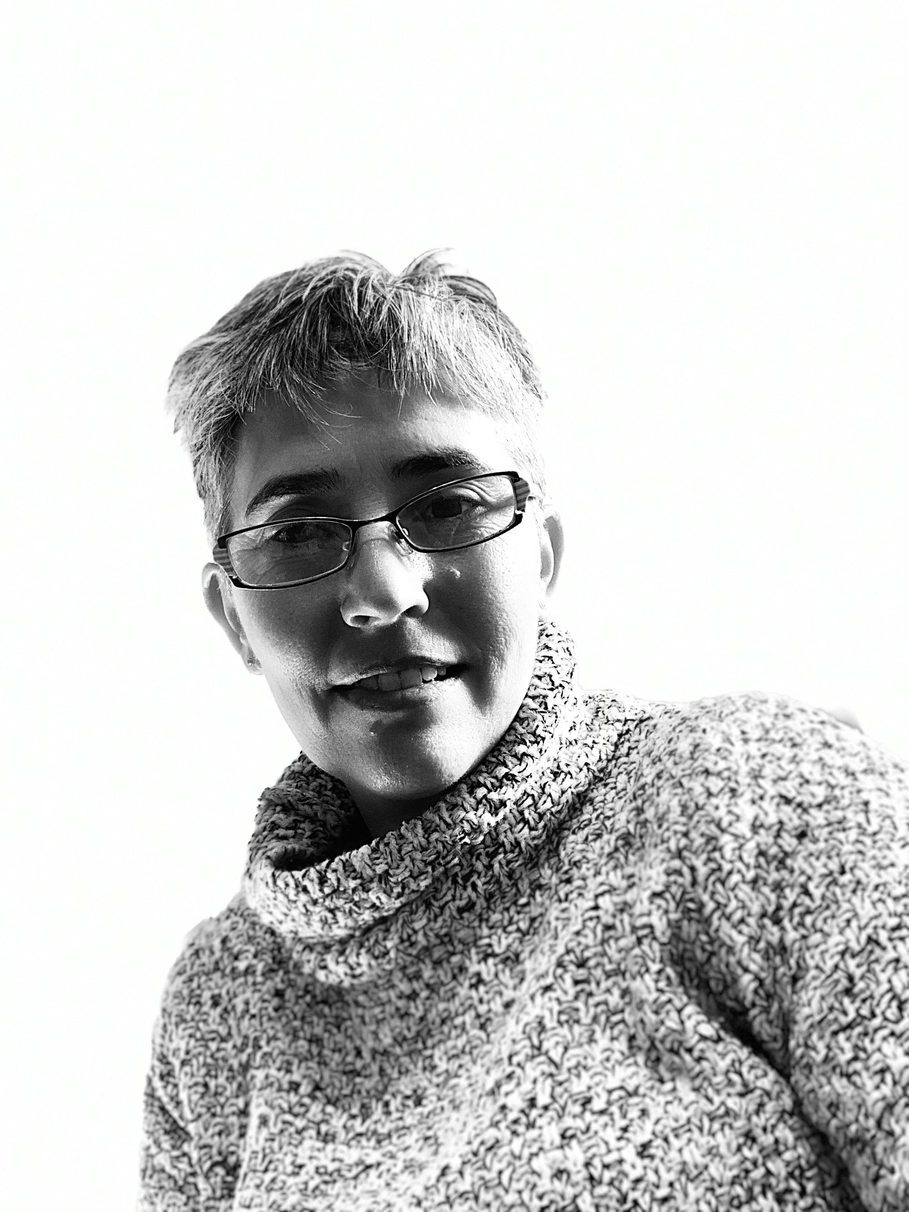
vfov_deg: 56.8
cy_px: 606
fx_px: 1120
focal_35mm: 32
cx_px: 454
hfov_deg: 44.2
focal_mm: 2.87
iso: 125
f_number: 2.2
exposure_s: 1/60
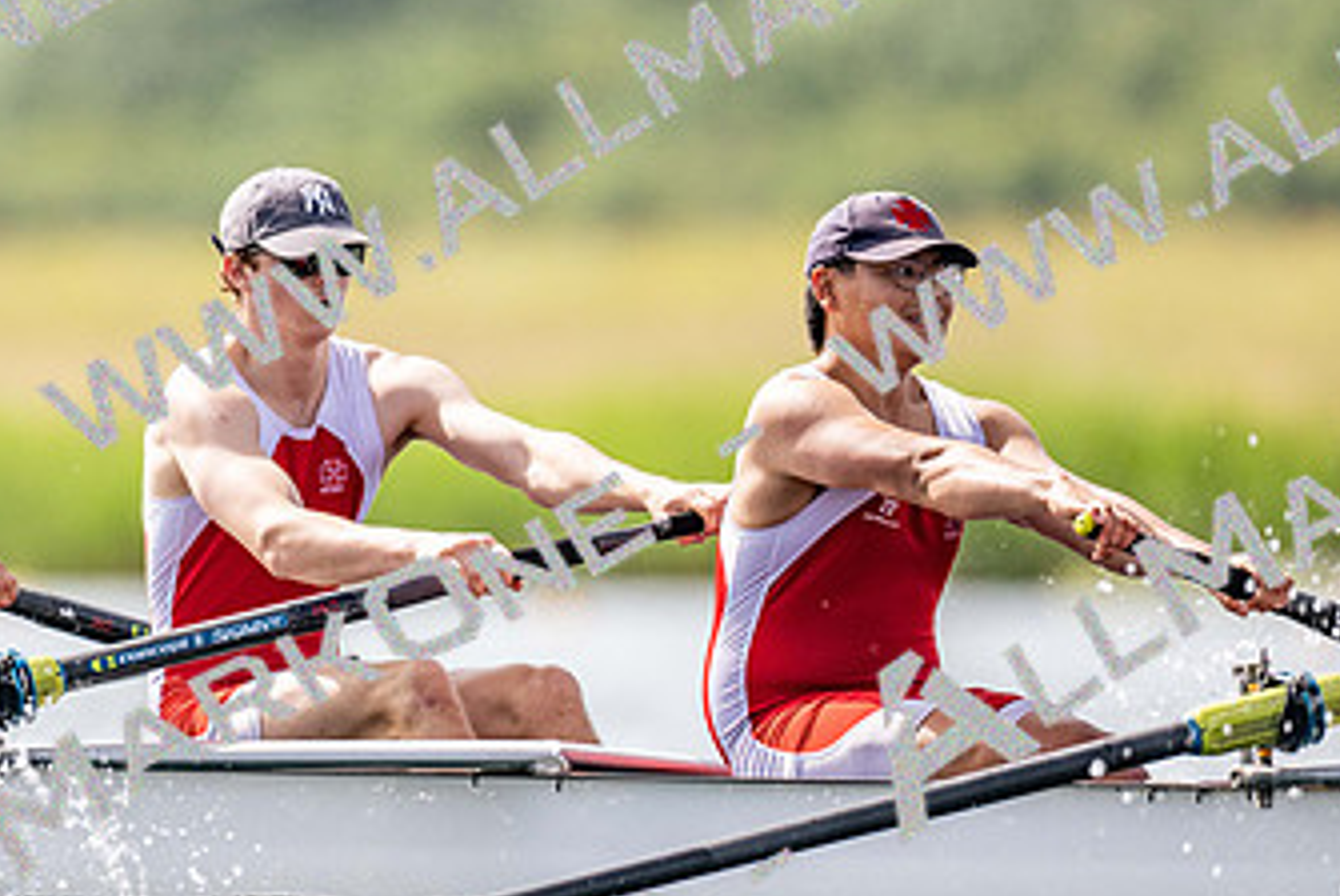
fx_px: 38669
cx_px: 536
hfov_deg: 2.0
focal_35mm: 1038
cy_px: 462
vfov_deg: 1.3
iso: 220
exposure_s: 1/2500
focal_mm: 600
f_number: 4
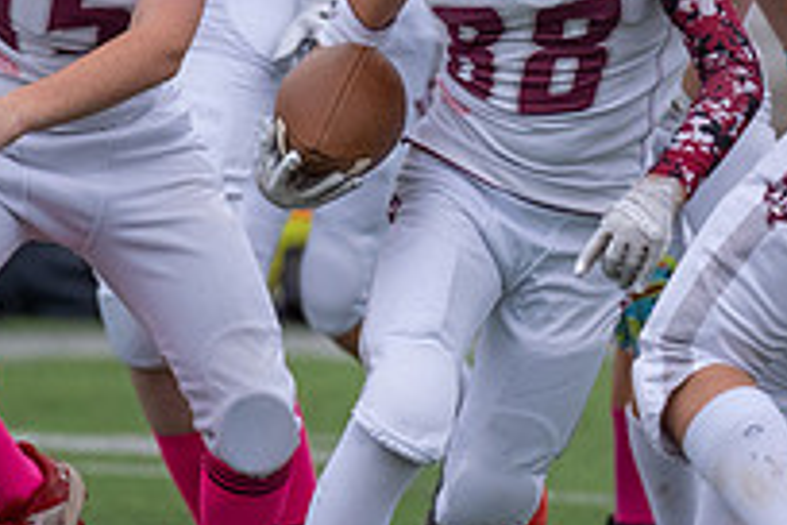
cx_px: 384
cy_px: 51
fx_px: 26603
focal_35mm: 1217
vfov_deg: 1.1
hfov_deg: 1.7
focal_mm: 200
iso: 640
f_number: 2.8
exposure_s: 1/1250
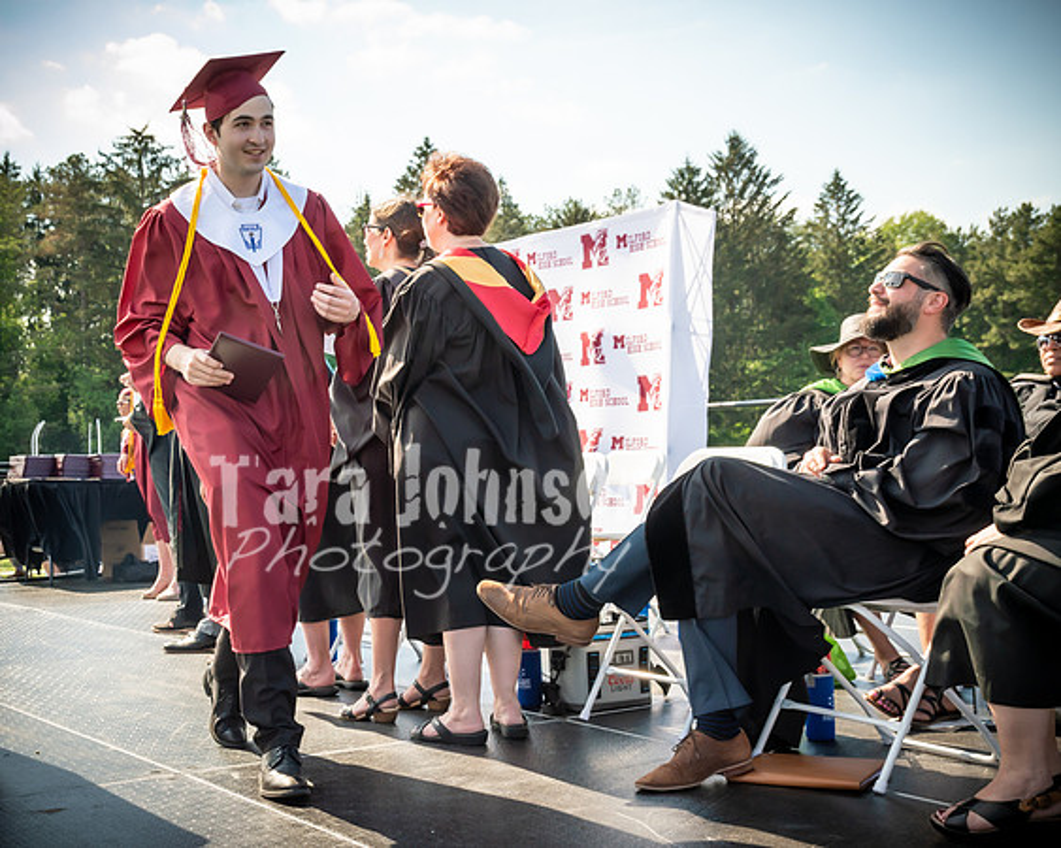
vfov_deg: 32.5
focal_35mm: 46
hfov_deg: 39.8
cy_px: 424
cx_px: 413
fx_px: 1457
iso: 200
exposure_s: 1/400
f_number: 7.1
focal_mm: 27
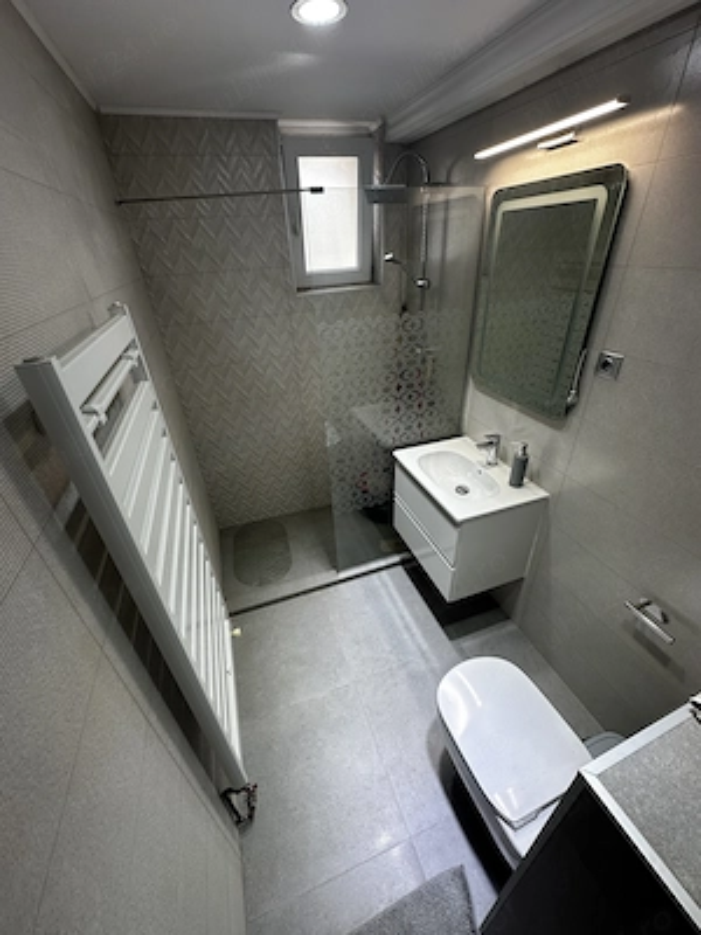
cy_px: 468
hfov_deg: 85.7
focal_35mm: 14
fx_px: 378
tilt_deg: -29.5
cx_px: 350
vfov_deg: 102.1
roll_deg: +3.5
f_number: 2.2
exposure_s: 1/99
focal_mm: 2.22
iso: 80
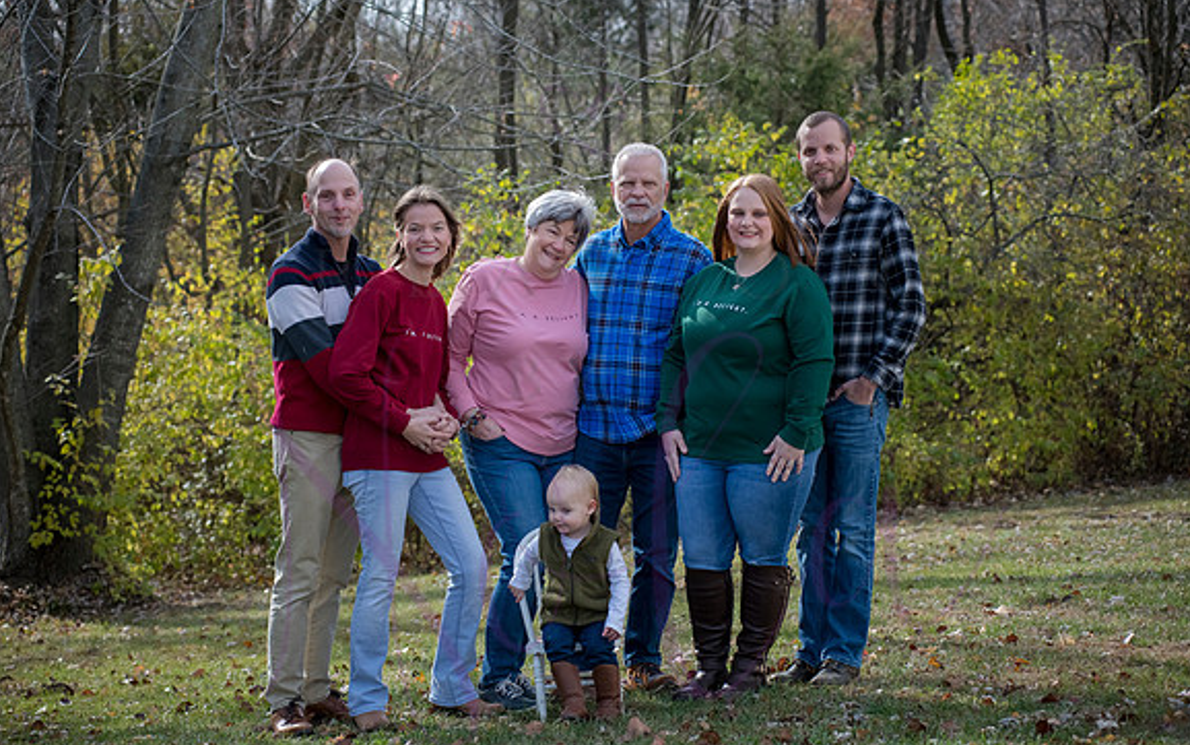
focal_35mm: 82
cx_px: 594
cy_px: 375
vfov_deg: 15.9
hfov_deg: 25.2
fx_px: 2660
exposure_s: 1/800
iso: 400
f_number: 5
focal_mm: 80
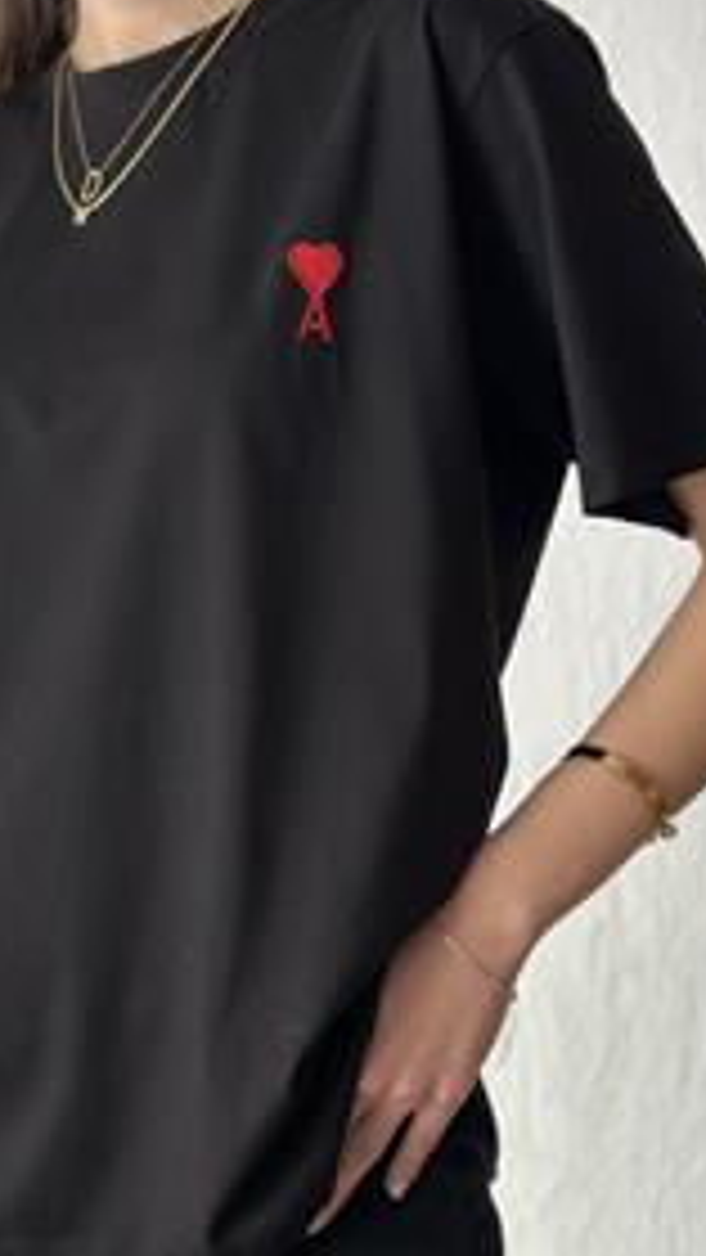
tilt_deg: -5.2
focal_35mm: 80
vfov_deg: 26.4
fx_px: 2662
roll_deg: +0.3
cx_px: 265
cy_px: 815
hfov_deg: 15.1
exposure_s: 1/62
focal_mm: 6.86
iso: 125
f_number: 1.78
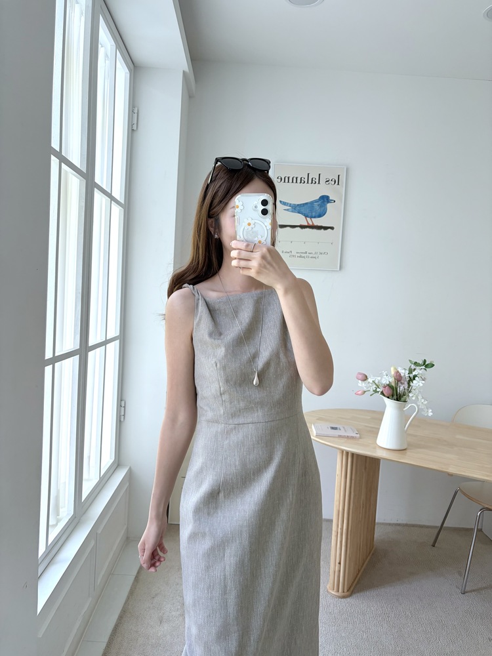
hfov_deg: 53.1
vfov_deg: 67.3
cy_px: 328
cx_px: 246
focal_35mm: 26
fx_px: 493
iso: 100
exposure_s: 1/120
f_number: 1.6
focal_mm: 5.96
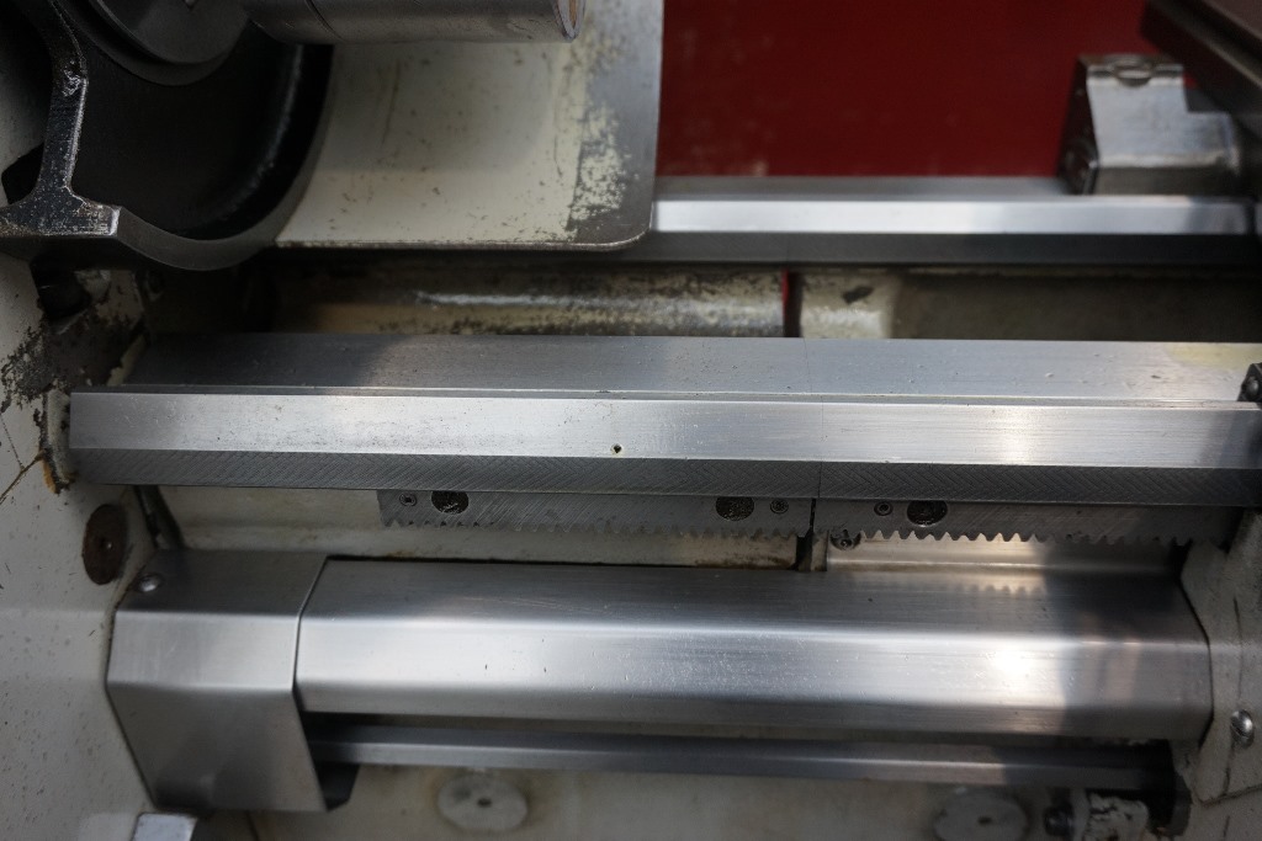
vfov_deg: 41.7
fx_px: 1104
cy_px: 420
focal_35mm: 32
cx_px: 631
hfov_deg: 59.5
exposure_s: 1/60
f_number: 4
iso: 400
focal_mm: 21
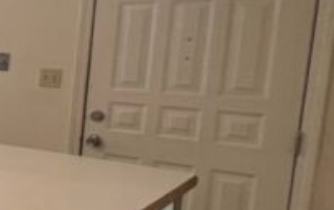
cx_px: -309
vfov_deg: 24.0
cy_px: 95
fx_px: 492
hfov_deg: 20.4
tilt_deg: -5.4
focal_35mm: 54
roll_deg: -0.7
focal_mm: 1.57
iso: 125
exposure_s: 1/60
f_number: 1.8
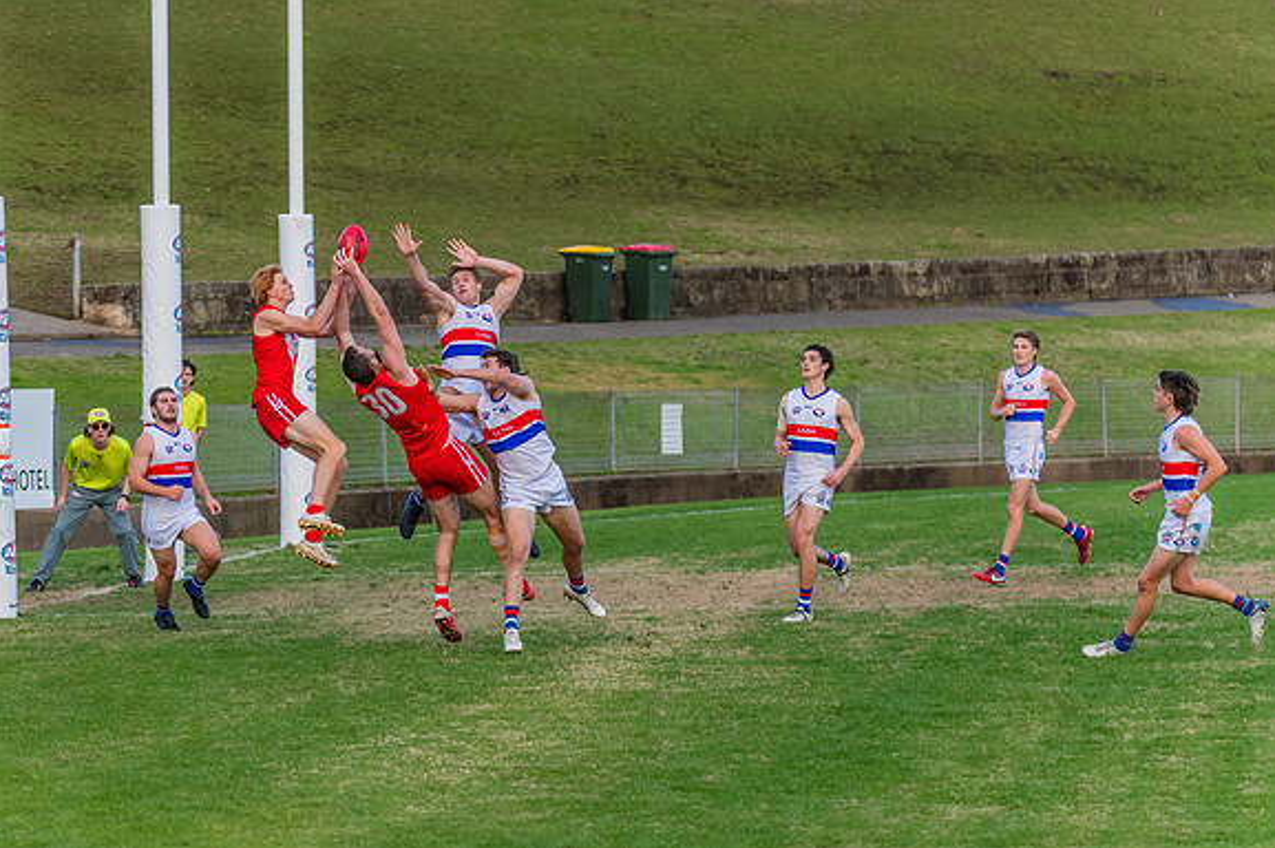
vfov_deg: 7.0
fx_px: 6937
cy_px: 441
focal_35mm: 196
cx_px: 468
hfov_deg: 10.5
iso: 1100
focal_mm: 150
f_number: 5
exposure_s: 1/1600
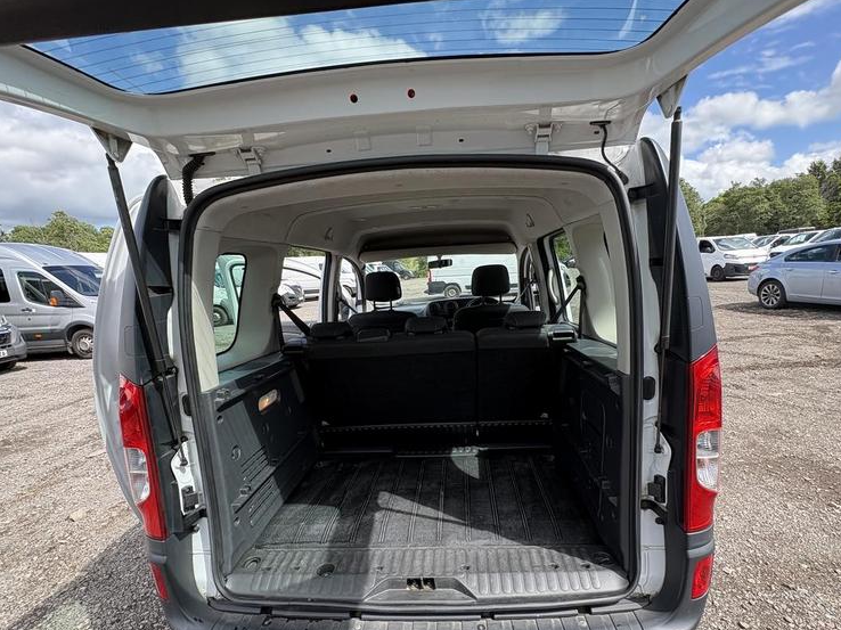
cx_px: 434
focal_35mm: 17
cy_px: 361
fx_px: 413
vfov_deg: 74.3
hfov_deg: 91.0
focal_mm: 2.22
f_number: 2.2
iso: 64
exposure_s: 1/307
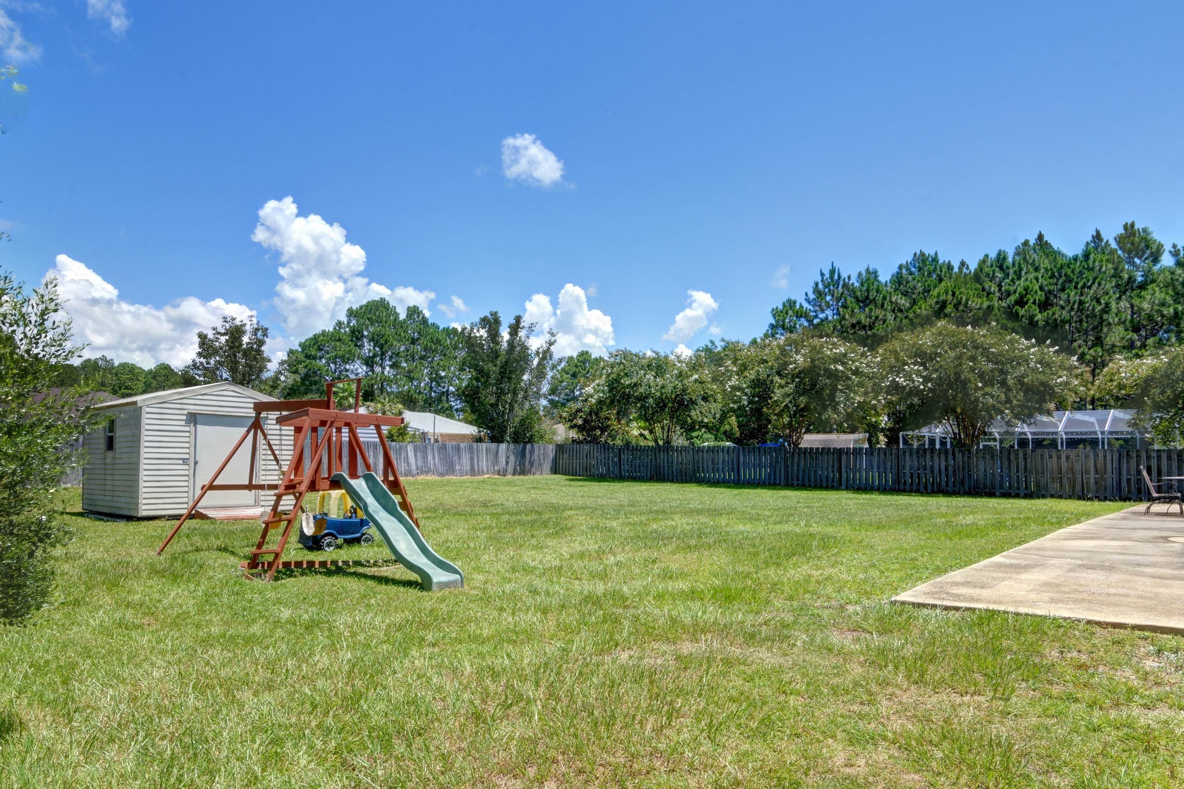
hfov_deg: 76.0
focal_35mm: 23
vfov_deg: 55.0
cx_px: 626
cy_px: 435
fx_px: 756
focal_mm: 13
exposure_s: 1/125
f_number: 22
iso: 100
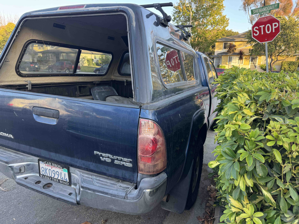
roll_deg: -0.7
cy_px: 112
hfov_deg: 71.6
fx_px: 207
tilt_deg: -12.8
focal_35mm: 24
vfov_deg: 56.8
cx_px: 150
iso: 64
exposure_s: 1/121
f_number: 1.78
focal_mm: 6.76
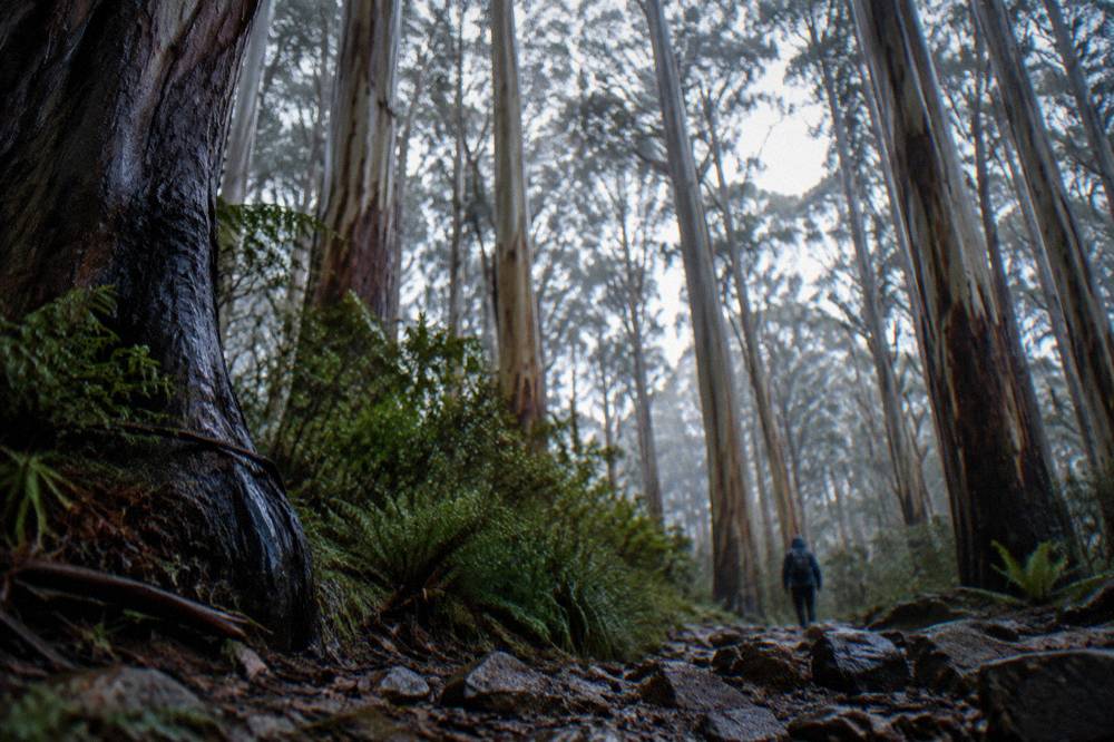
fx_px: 1237
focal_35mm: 40
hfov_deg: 48.5
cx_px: 557
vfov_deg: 33.4
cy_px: 371
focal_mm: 40
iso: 5000
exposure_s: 1/30
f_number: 7.1
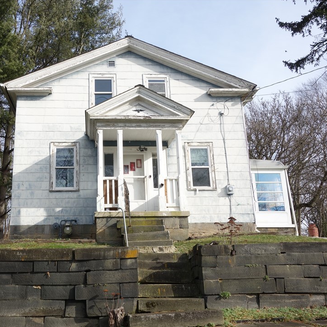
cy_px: 164
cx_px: 114
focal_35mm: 36
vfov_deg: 46.0
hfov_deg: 45.5
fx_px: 385
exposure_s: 1/250
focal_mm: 10.4
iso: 125
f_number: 5.6
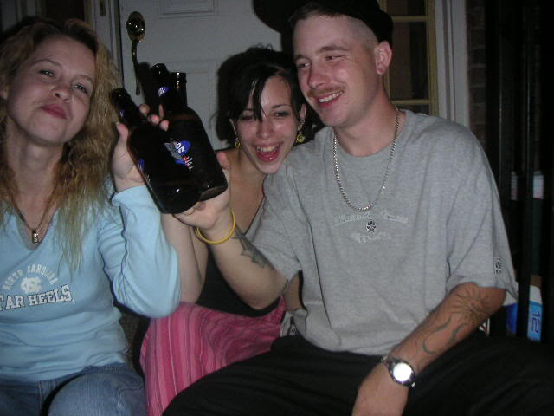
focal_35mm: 37
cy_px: 208
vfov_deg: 38.7
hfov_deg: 50.1
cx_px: 277
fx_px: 592
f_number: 2.8
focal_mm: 5.7
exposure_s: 1/45
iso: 160
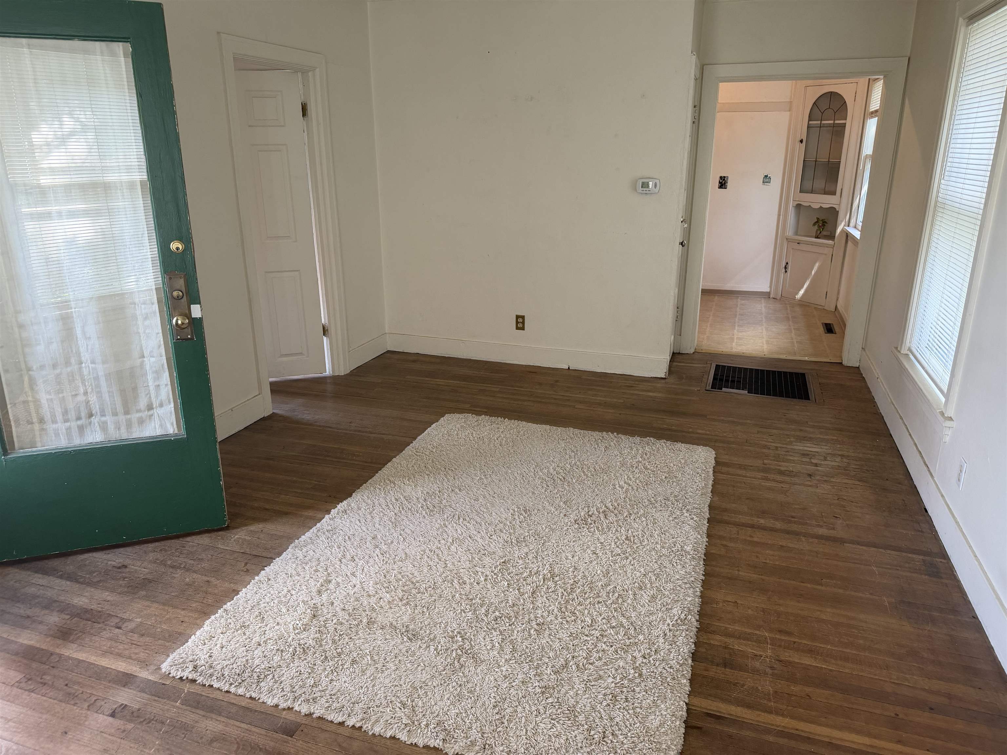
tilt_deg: -18.0
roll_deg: +0.0
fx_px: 698
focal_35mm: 24
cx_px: 504
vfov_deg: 56.8
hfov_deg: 71.6
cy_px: 378
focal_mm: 6.76
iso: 200
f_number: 1.78
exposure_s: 1/93
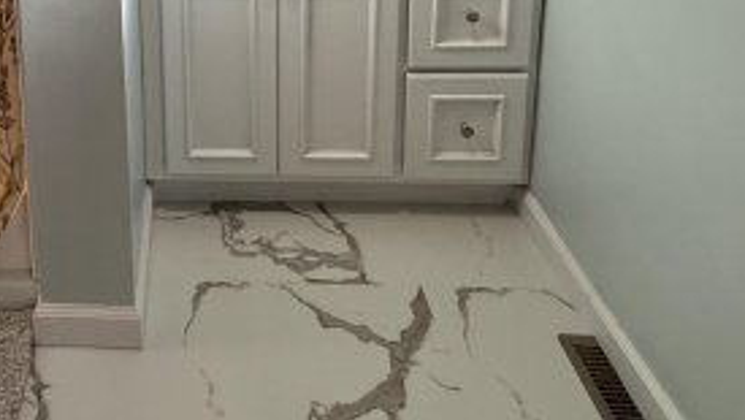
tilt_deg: -10.9
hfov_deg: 50.8
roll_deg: +1.5
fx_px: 731
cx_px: 153
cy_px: -157
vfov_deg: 26.1
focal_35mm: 37
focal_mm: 2.22
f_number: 2.2
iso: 100
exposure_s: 1/120
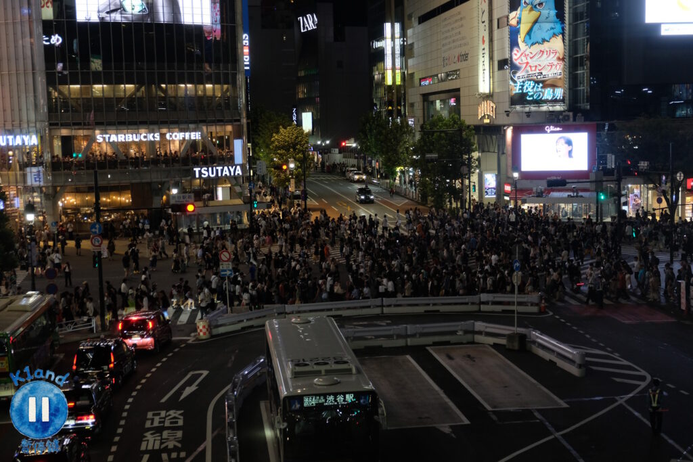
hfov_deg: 36.9
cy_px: 231
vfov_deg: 25.1
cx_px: 346
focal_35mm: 54
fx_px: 1040
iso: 800
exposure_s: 1/50
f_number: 3.6
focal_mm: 35.8
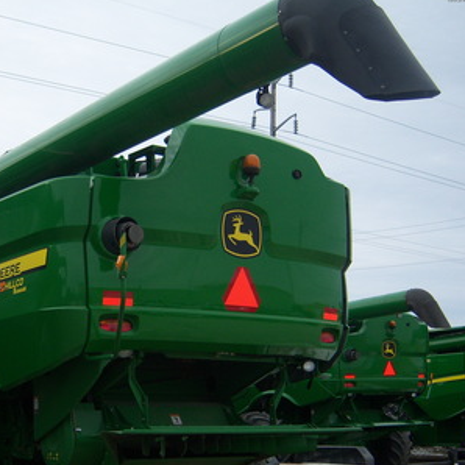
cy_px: 311
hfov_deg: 28.8
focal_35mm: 58
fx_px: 881
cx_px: 81
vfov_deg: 29.3
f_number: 2.8
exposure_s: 1/500
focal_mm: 7.5
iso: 80
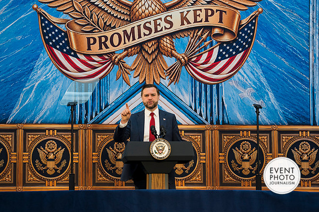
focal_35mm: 123
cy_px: 106
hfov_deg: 16.7
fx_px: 1089
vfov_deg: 11.1
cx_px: 160
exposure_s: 1/320
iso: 320
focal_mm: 82
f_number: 2.8
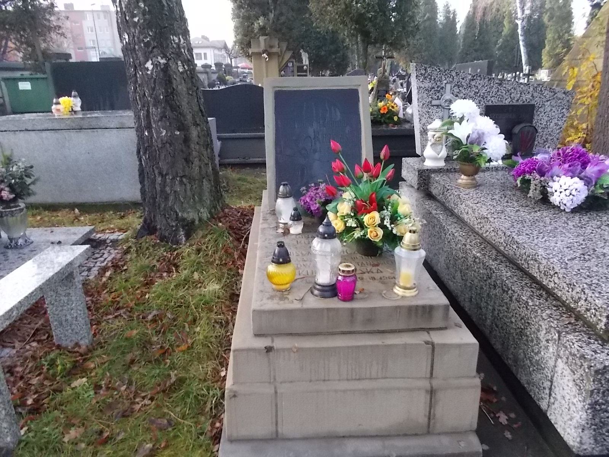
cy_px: 228
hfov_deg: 67.3
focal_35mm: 26
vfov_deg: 53.1
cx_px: 304
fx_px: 457
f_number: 8
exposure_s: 1/80
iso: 400
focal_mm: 4.6
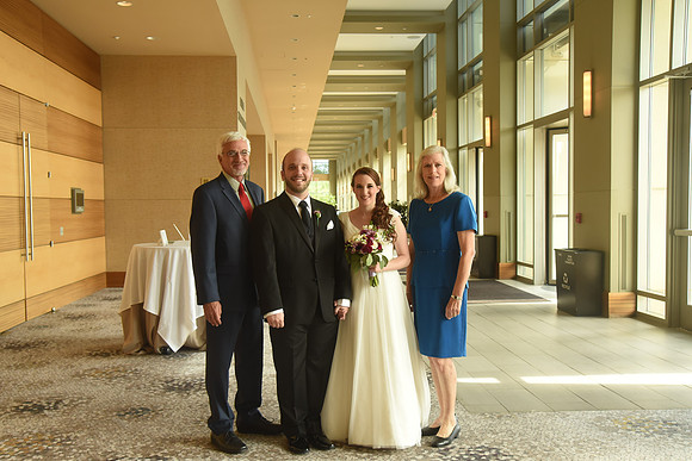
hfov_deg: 50.7
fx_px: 731
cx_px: 346
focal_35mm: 38
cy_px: 230
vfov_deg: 35.1
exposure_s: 1/160
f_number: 7.1
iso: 1600
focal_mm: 38
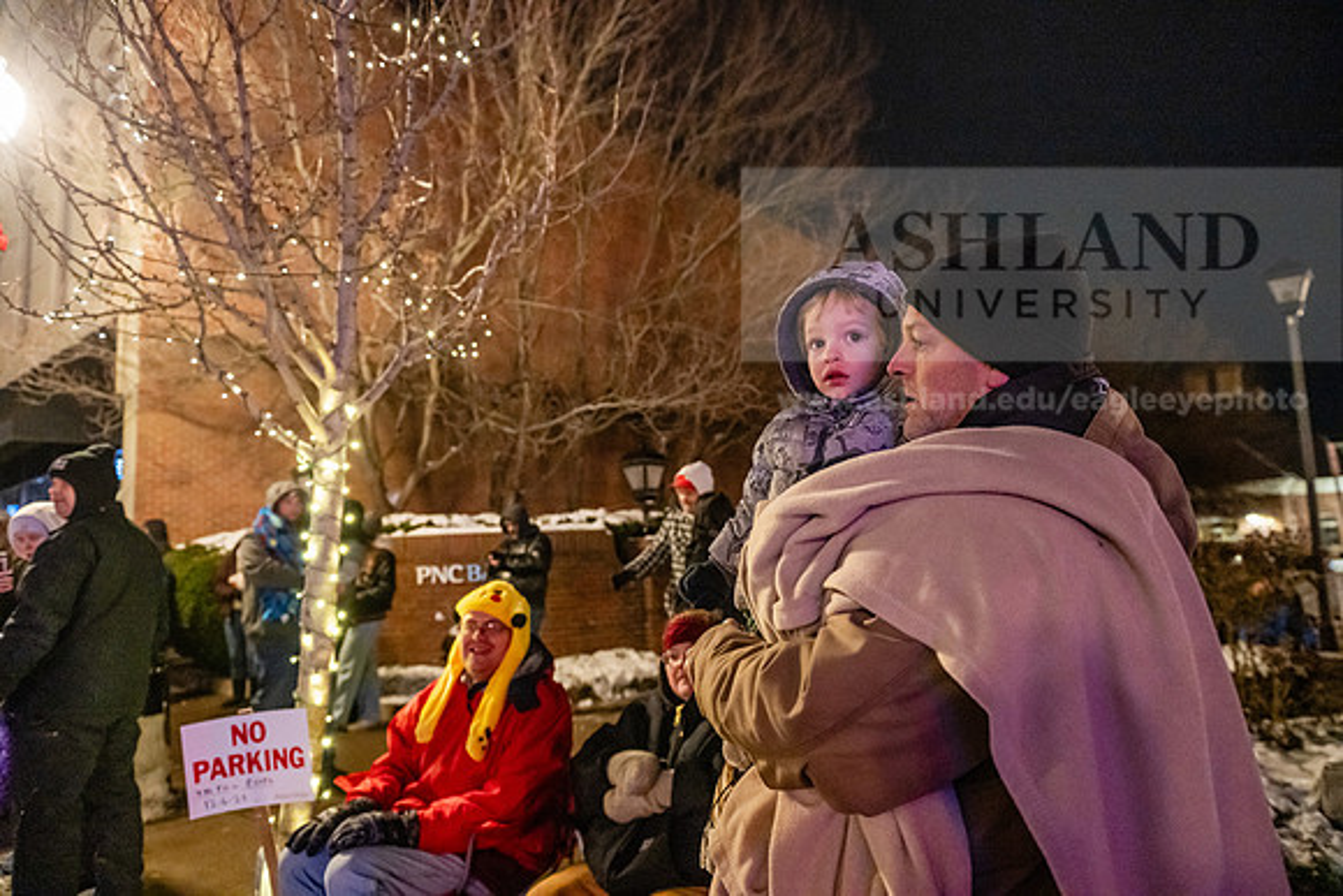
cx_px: 672
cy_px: 448
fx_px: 896
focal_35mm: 24
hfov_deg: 73.7
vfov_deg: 53.2
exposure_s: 1/160
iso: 8000
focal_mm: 24
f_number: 2.8
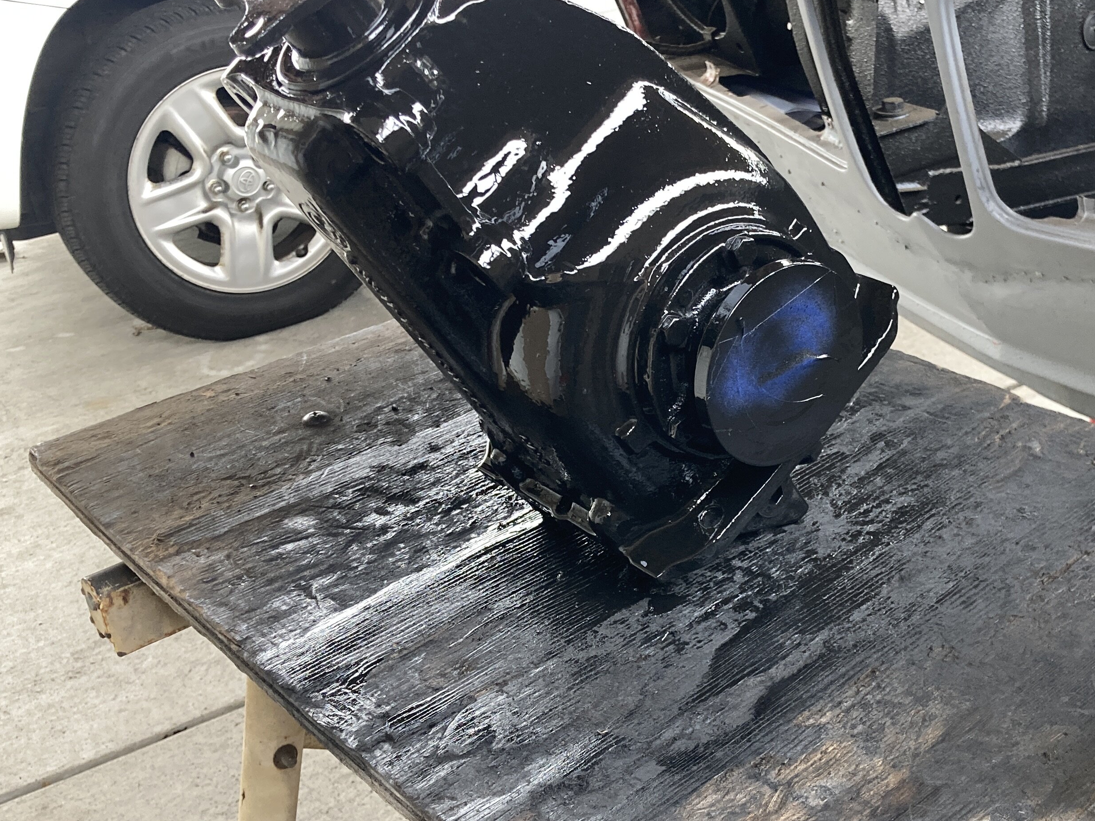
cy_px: 418
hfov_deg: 40.7
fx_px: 1455
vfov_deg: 31.5
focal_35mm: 46
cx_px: 727
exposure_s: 1/79
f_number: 1.8
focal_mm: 3.99
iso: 80
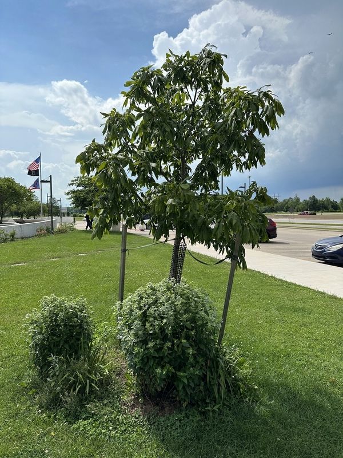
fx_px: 317
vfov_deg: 71.6
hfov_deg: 56.8
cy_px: 229
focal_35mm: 24
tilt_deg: -2.1
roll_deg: -0.7
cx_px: 172
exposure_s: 1/6211
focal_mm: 6.86
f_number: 1.78
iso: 80
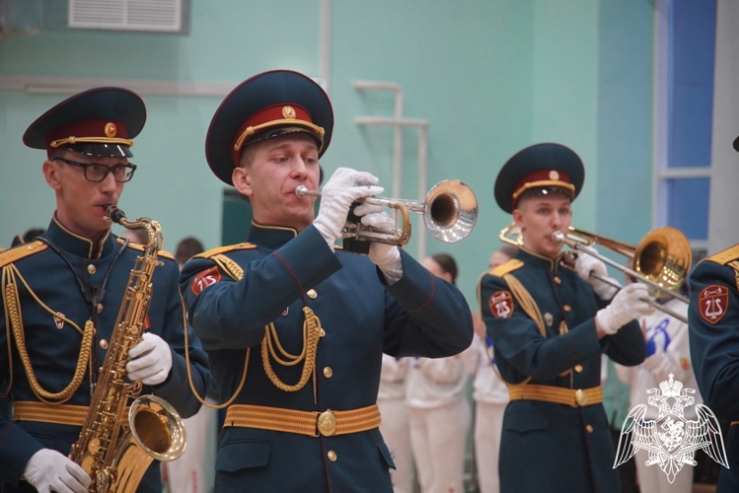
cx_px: 370
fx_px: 3696
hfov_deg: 11.4
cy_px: 246
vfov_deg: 7.6
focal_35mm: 180
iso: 2500
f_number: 5.6
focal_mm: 120
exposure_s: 1/200
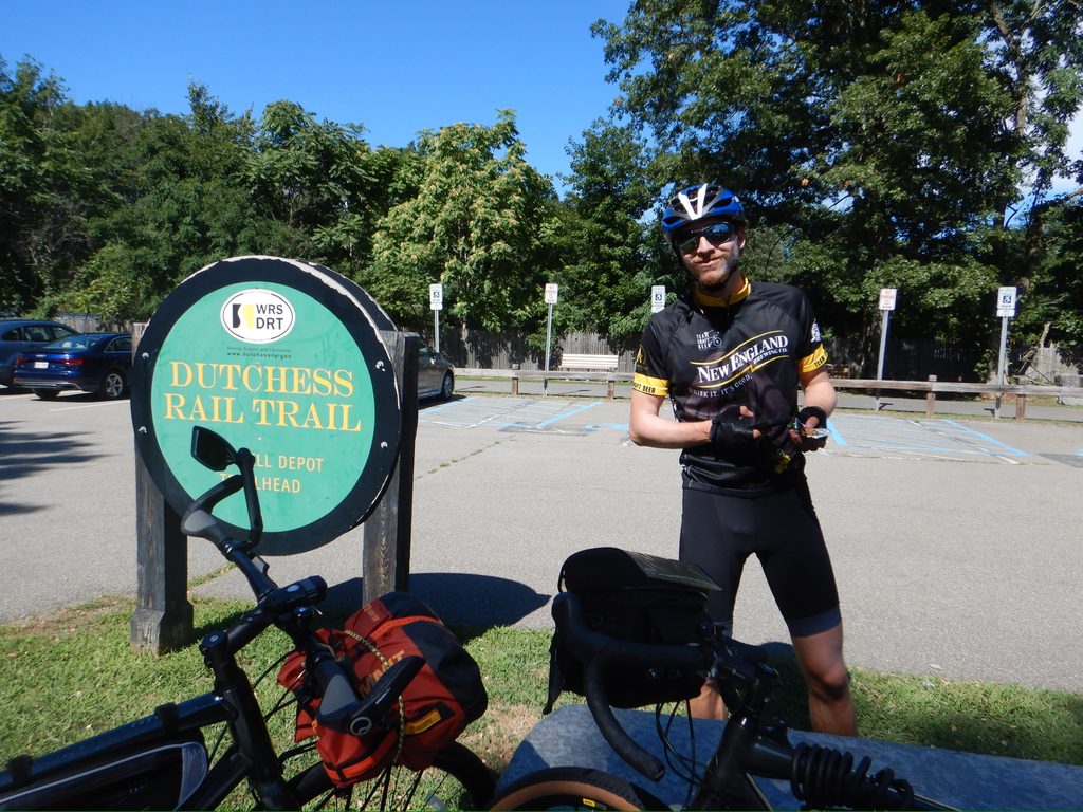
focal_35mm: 24
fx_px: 751
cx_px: 542
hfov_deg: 71.6
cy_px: 406
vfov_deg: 56.8
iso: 125
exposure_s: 1/800
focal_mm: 4.3
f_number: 4.1
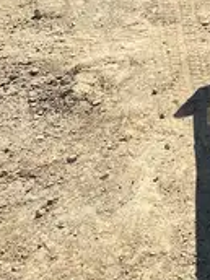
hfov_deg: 12.0
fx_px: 898
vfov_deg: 14.5
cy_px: -291
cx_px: 407
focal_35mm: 111
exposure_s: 1/3205
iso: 32
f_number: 1.8
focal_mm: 4.25
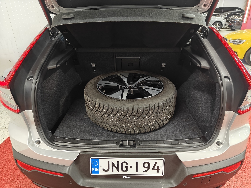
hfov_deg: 71.6
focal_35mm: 24
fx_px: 174
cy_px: 94
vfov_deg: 56.8
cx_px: 126
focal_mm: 5.59
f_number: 1.8
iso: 160
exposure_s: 1/50
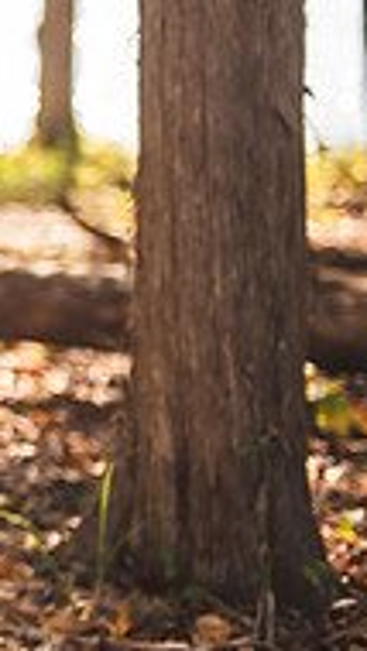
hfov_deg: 6.5
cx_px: -566
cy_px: 115
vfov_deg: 12.2
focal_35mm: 176
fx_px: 3042
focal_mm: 55
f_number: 2.8
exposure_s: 1/250
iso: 100
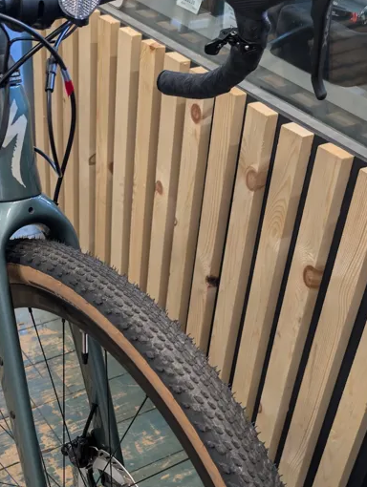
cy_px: 378
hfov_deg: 29.0
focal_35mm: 50
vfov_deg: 37.0
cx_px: 119
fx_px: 705
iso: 116
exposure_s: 1/20
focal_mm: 6.9
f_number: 1.68
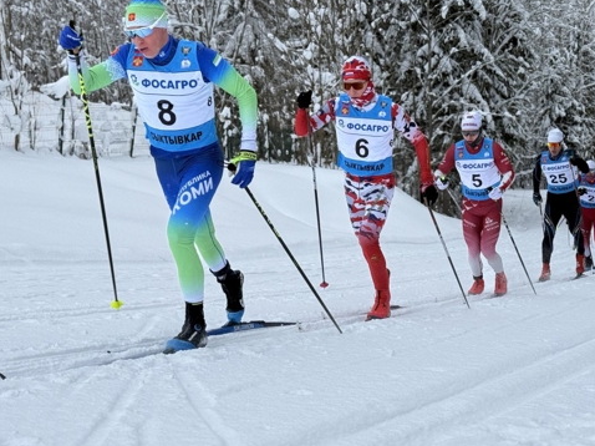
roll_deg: +2.5
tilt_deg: -5.9
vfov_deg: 21.9
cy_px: 203
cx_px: 324
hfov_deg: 29.0
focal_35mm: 67
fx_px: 1151
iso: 80
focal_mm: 6.76
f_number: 1.78
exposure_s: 1/846
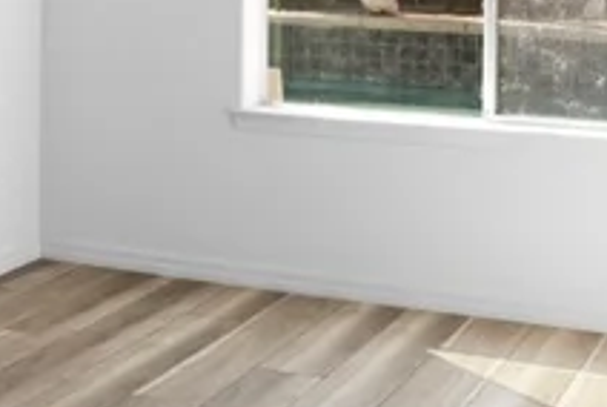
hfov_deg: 24.7
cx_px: 289
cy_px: -85
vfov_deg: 16.0
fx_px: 1385
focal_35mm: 82
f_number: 8
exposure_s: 1/60
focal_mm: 17
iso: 400
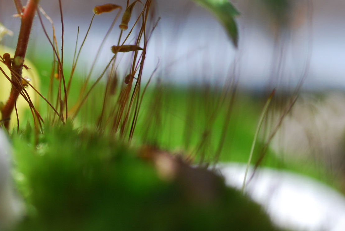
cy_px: 34
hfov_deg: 8.3
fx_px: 2379
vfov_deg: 5.5
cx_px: 41
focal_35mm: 248
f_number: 5.6
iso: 110
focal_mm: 90
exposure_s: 1/500
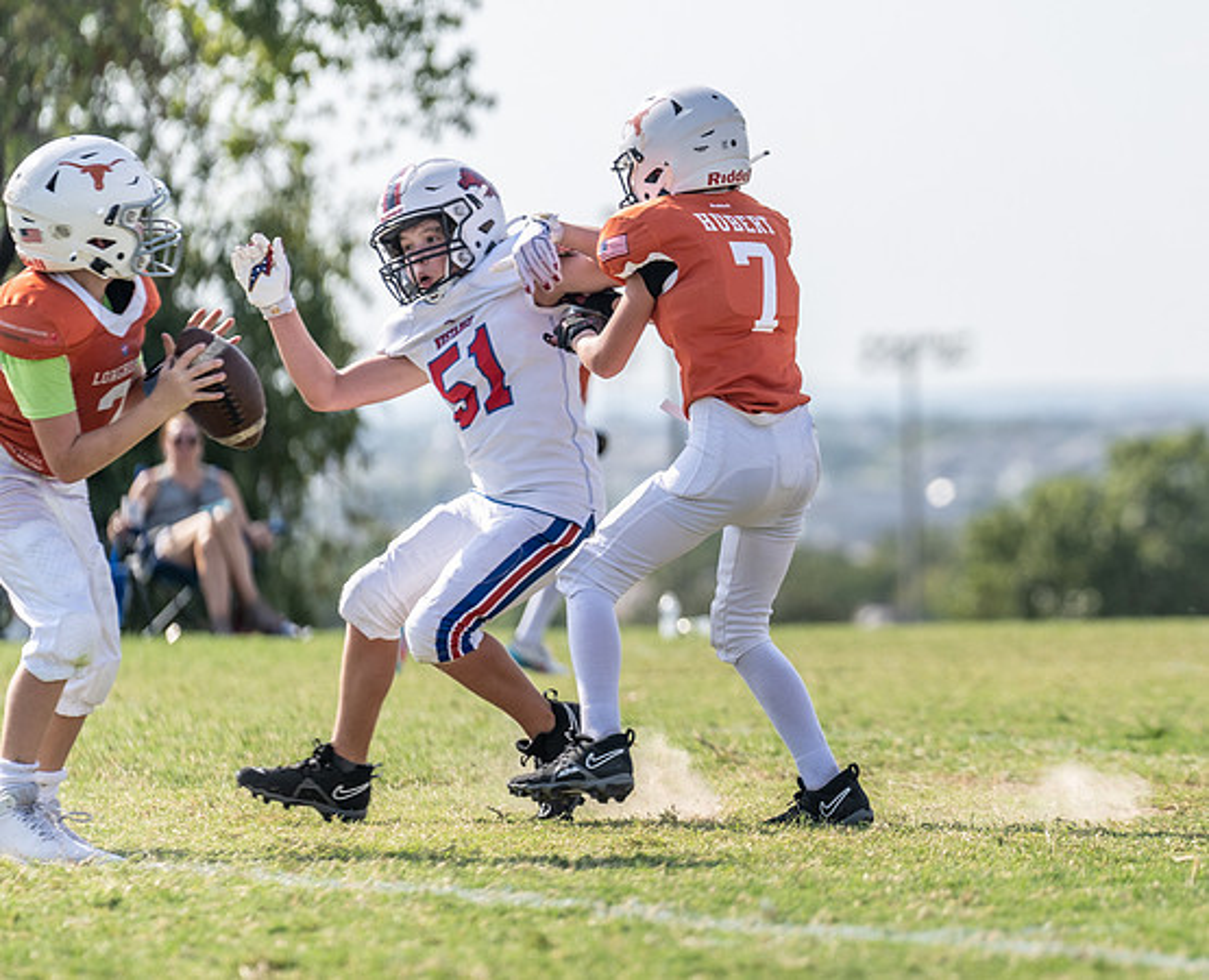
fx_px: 11690
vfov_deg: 4.8
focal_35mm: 325
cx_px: 1043
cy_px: 447
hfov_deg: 5.9
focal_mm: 200
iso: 100
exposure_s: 1/1250
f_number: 3.5
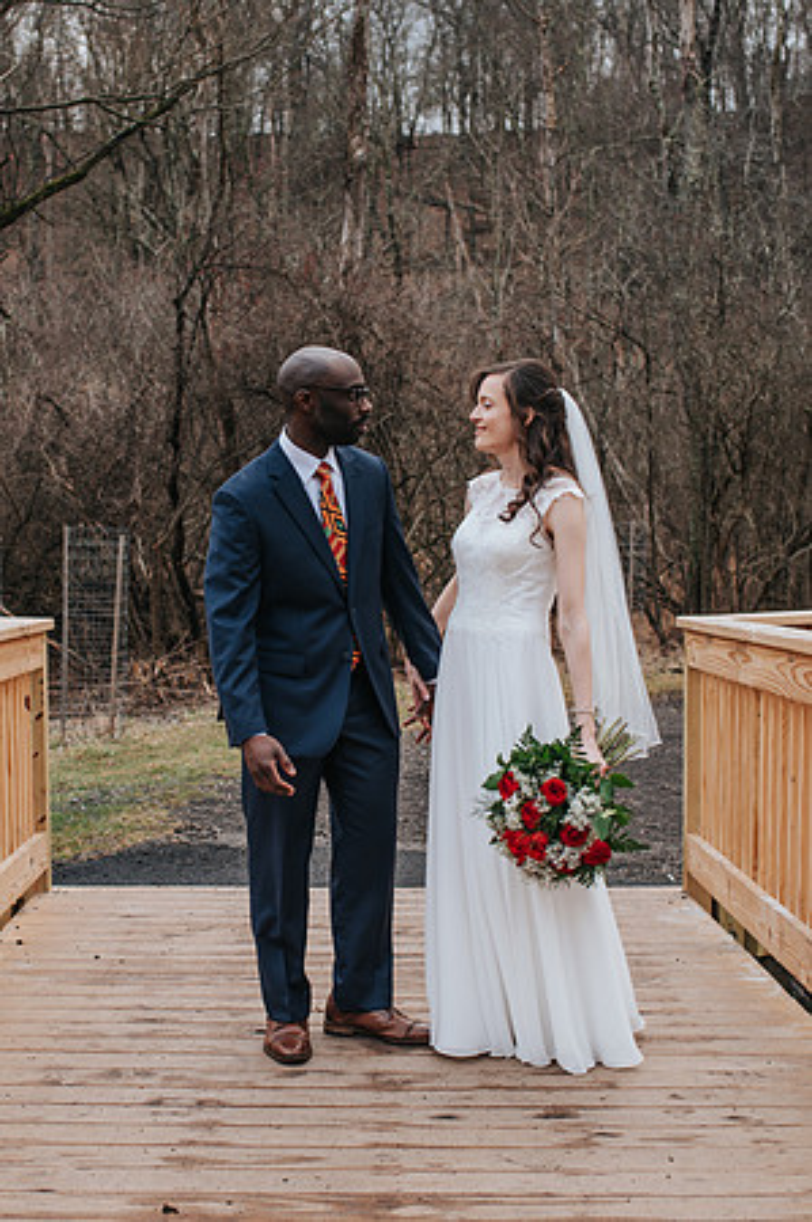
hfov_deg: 25.5
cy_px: 611
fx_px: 1782
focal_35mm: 53
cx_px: 272
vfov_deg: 37.8
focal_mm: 35
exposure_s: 1/200
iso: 110
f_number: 3.2
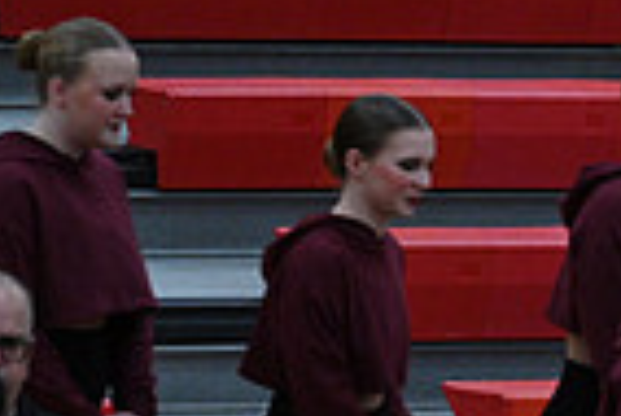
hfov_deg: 2.9
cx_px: 1259
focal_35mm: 715
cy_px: 821
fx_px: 12346
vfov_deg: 1.9
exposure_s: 1/400
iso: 4000
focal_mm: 175
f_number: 4
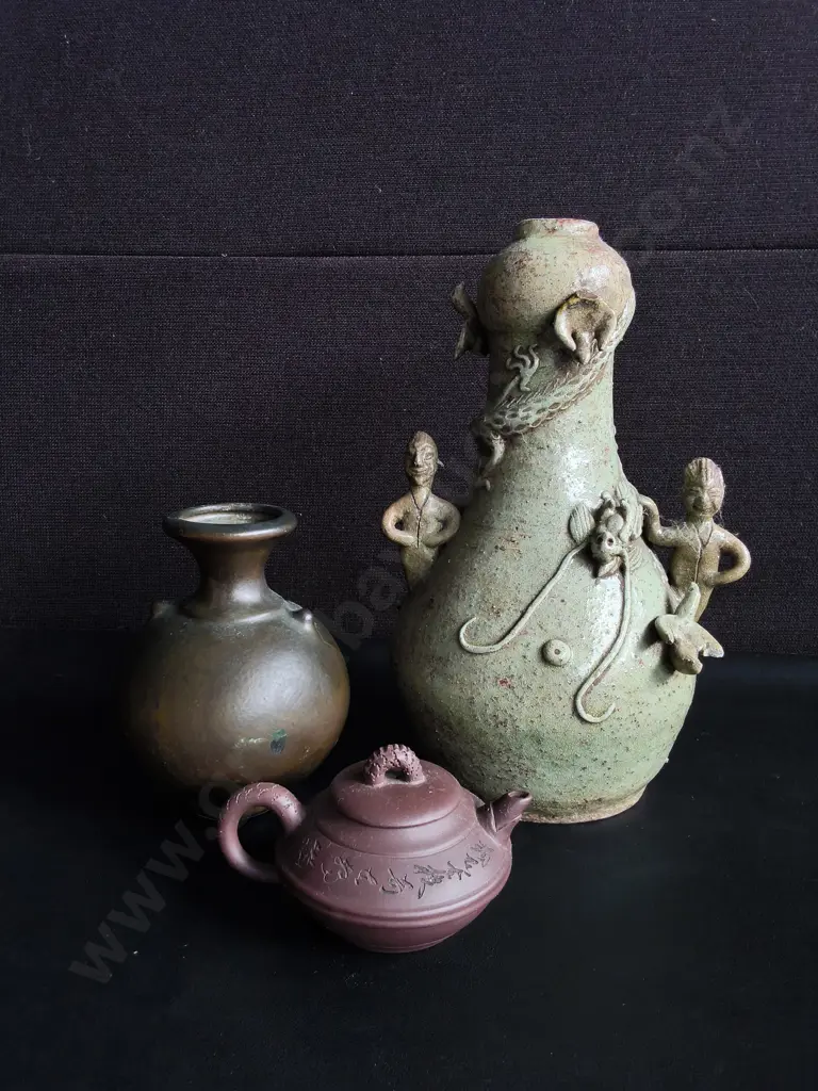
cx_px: 409
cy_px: 546
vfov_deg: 65.3
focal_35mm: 27
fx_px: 851
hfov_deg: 51.4
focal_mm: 2.87
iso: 50
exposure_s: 1/100
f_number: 2
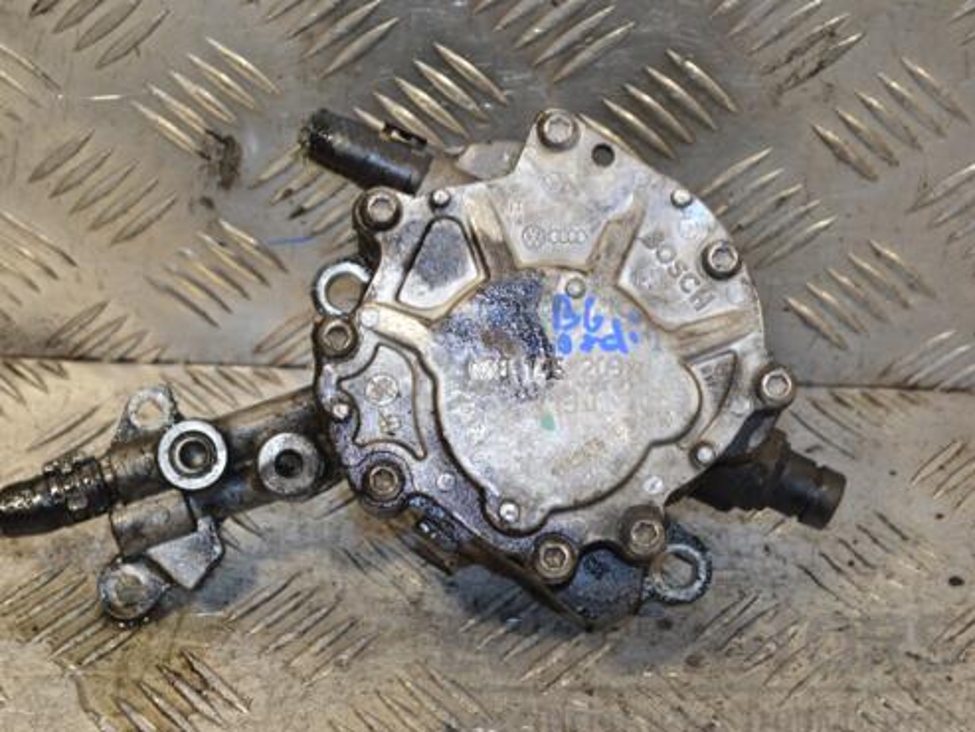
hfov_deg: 20.3
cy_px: 380
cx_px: 403
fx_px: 2721
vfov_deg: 15.3
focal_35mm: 97
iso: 500
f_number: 5.6
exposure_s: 1/60
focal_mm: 55
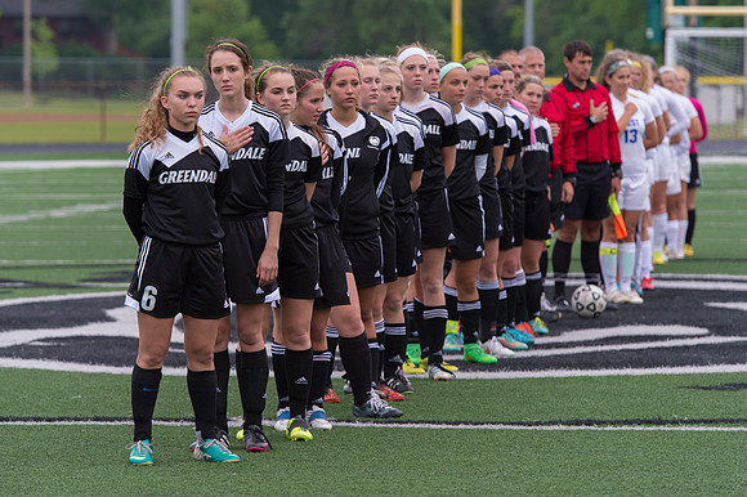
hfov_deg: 9.7
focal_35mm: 211
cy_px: 198
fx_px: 4385
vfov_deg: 6.5
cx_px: 334
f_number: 4.5
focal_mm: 175
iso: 800
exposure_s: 1/1000
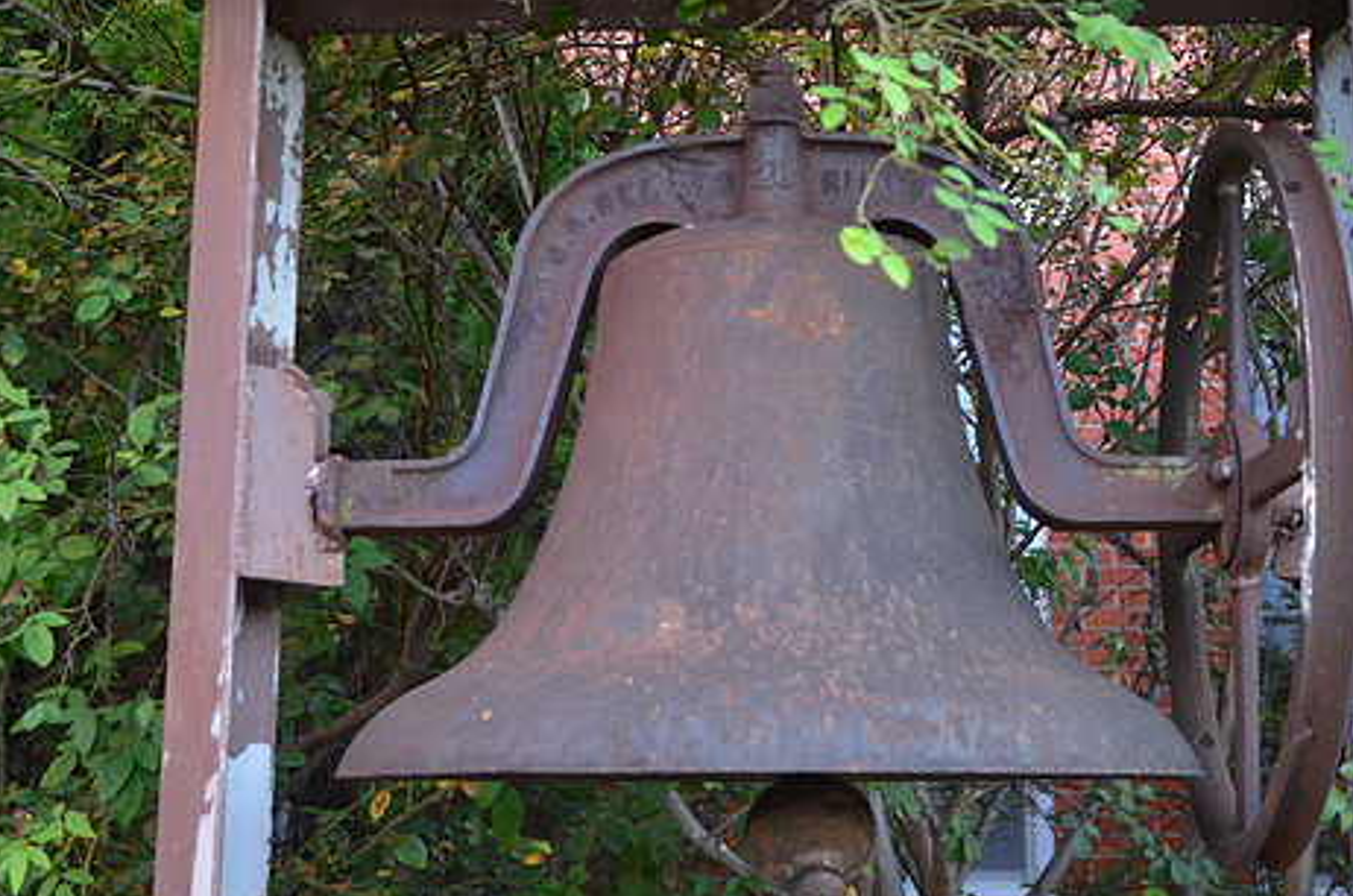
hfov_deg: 40.2
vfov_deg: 27.4
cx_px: 826
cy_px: 439
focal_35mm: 49
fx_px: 1838
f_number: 3.2
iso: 800
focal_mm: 26
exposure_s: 1/40
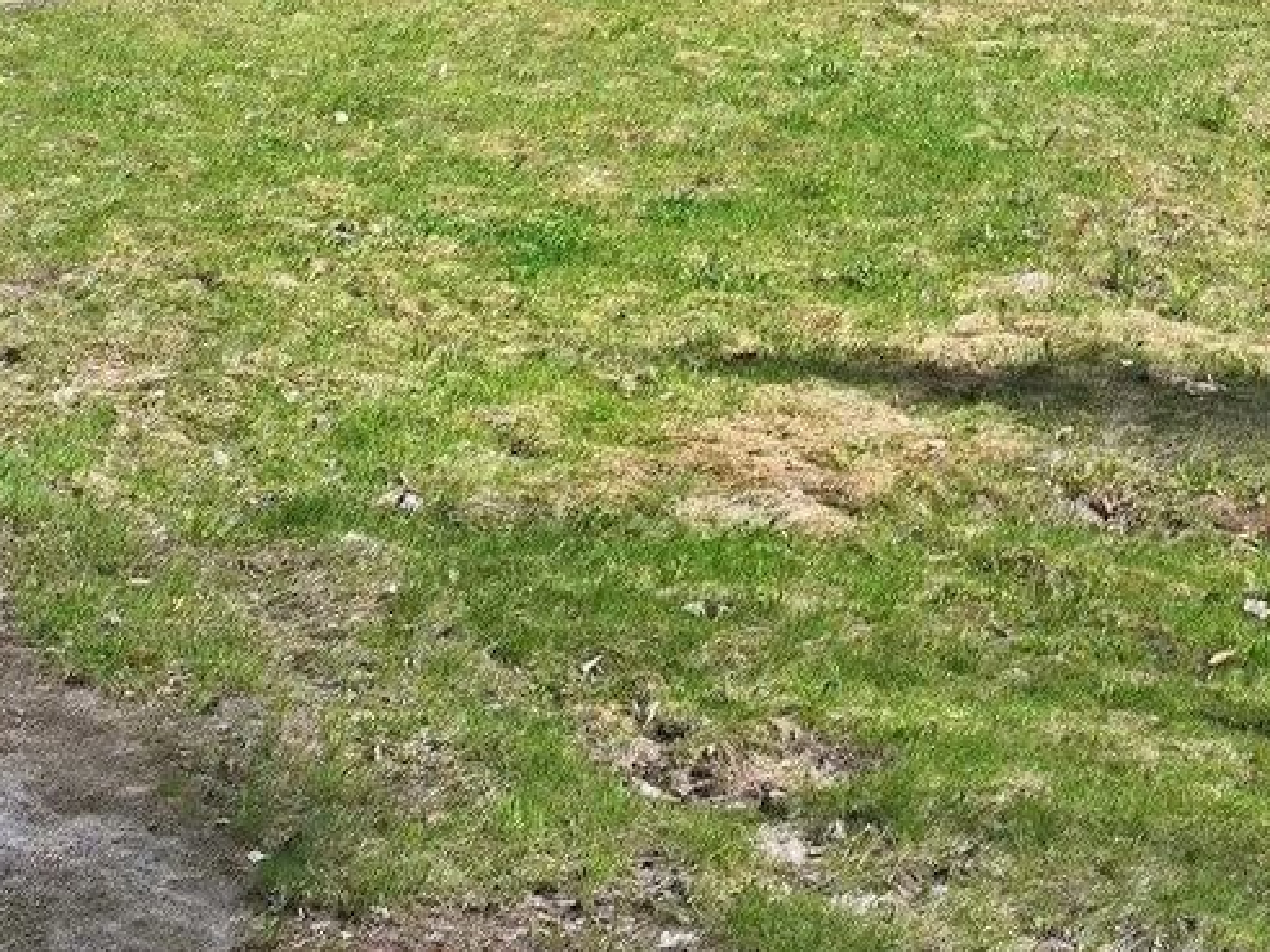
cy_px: -446
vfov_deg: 17.2
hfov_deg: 24.2
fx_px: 2862
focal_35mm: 78
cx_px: 1172
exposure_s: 1/1600
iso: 170
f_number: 2.8
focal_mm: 12.3
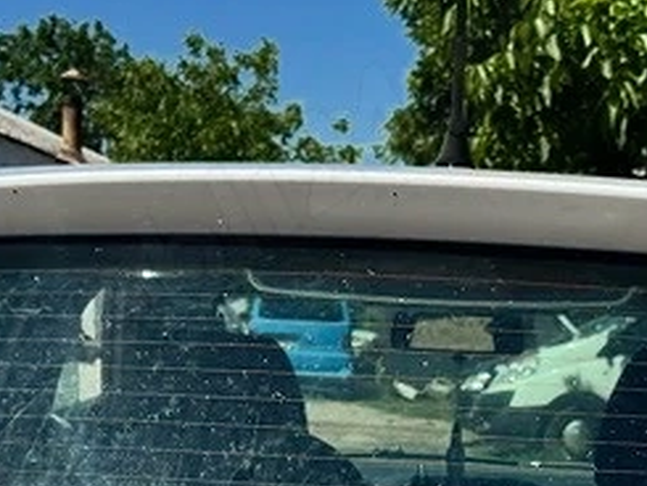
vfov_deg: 13.4
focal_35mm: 98
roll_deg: -1.3
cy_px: 901
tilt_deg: -16.8
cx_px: 460
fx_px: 1833
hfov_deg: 19.9
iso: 64
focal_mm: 6.76
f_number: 1.78
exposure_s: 1/12346
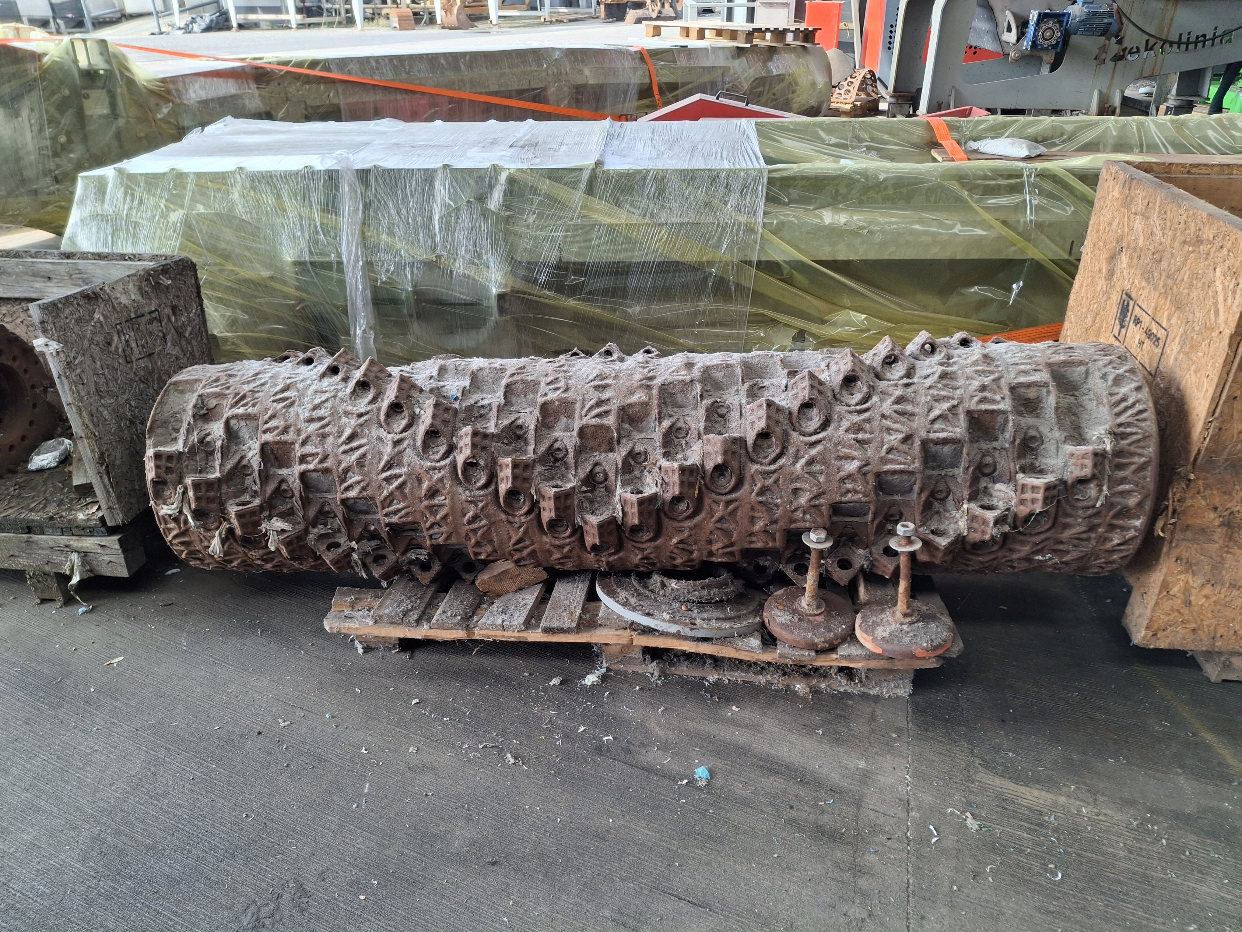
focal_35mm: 25
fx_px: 897
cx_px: 621
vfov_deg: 54.9
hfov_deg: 69.4
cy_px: 466
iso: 32
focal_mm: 4.69
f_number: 1.8
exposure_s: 1/197
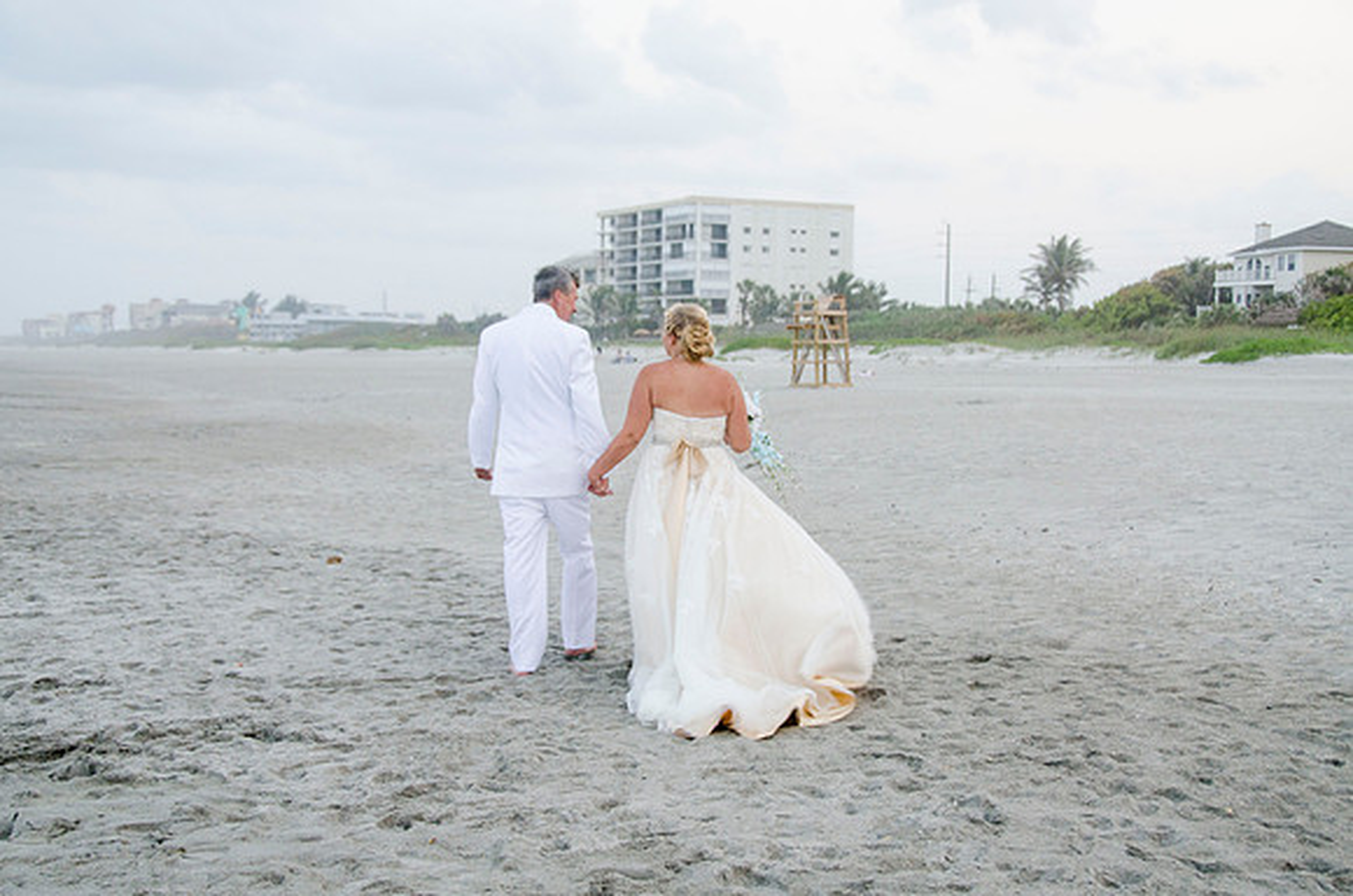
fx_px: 1800
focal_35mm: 48
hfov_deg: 41.2
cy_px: 448
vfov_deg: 27.9
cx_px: 676
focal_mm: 32
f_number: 5.6
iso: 200
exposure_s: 1/60
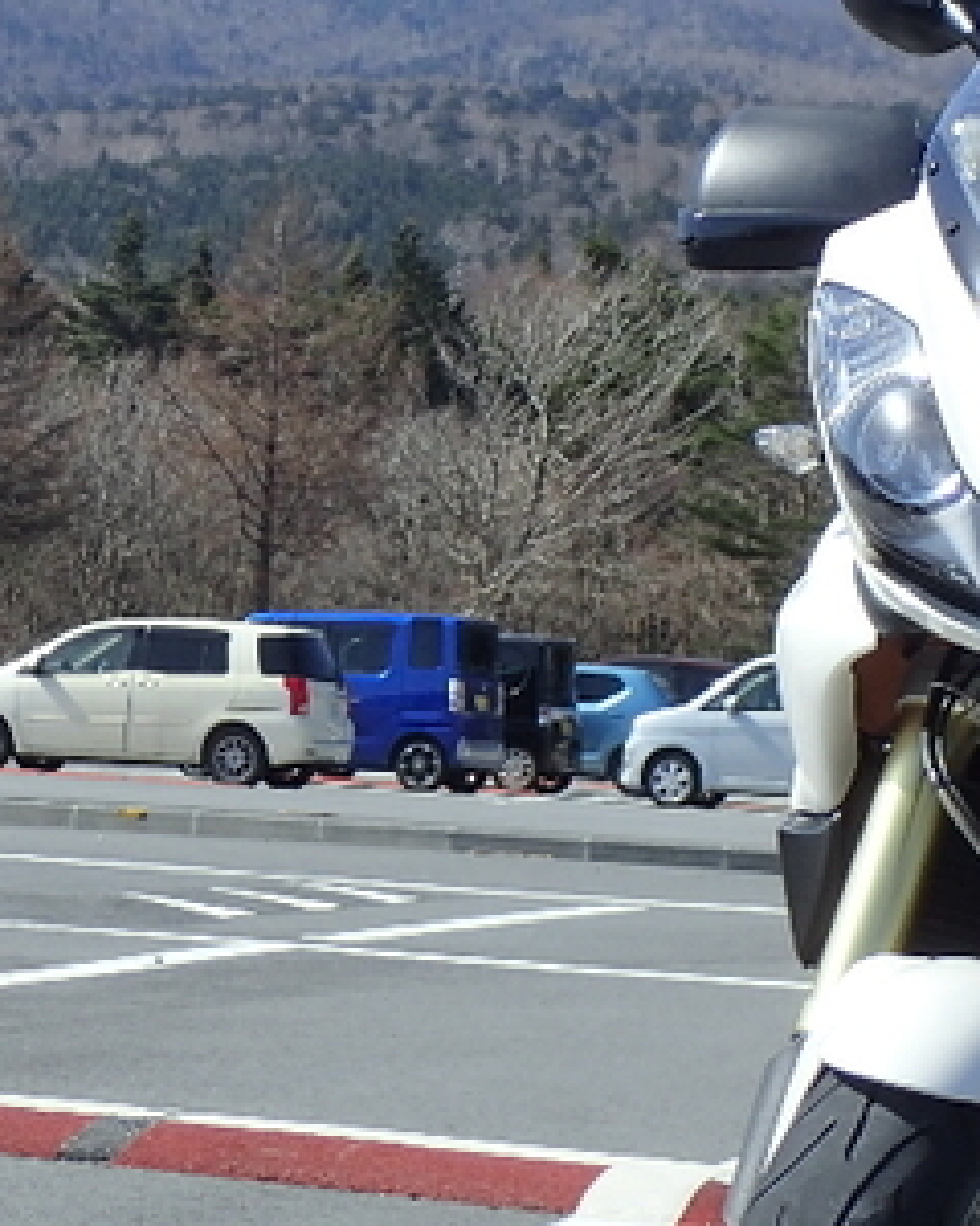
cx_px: 216
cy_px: 319
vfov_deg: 17.1
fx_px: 4061
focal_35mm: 112
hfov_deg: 13.7
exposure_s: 1/800
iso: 100
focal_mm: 7.86
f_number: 4
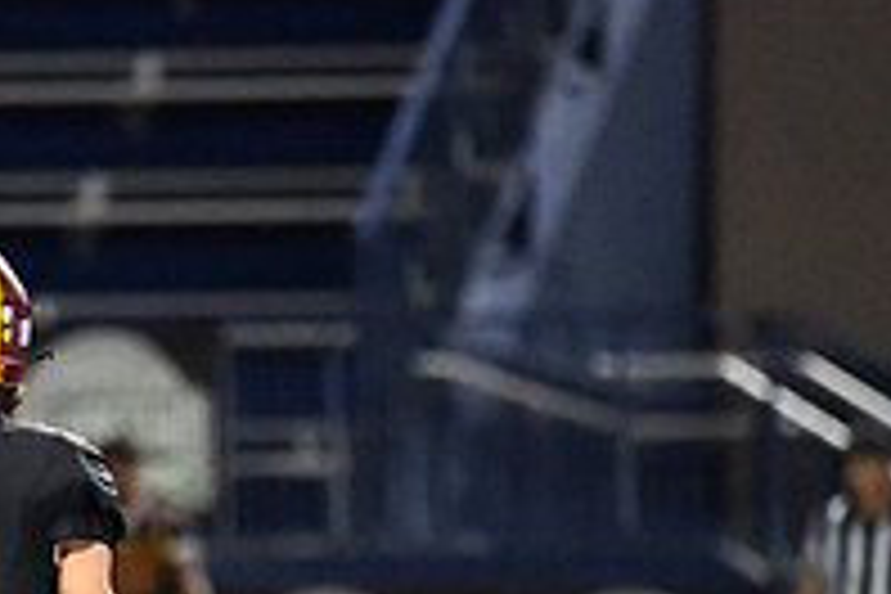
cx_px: 4
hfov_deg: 3.5
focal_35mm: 585
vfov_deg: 2.3
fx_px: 14478
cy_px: 677
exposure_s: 1/3200
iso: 18000
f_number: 2.8
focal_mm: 200
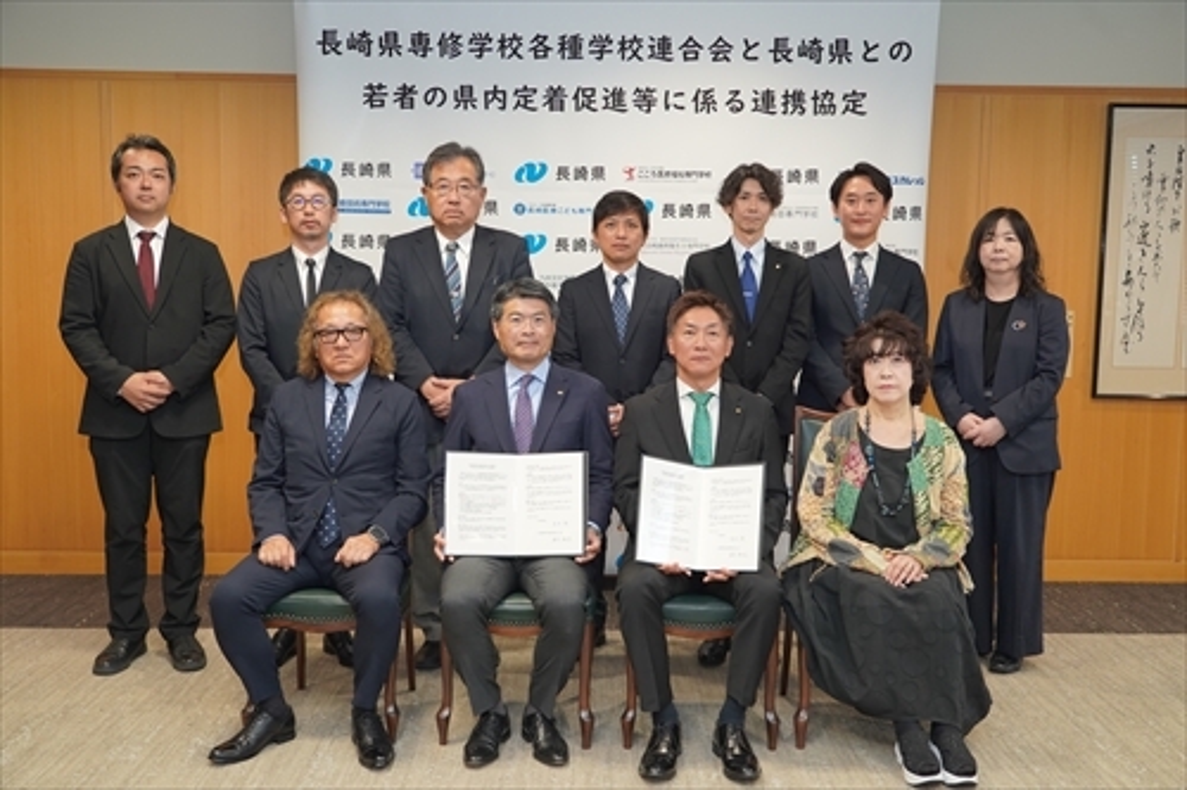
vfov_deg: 36.8
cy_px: 395
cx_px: 594
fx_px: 1187
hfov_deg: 53.1
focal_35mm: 36
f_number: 4
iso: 1600
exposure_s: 1/160
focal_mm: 36
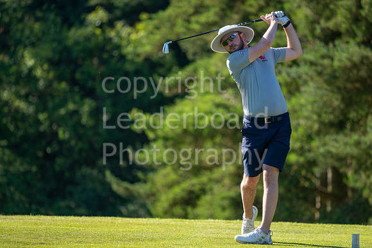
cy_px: 124
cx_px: 186
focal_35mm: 300
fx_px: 3101
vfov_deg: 4.6
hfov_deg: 6.9
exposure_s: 1/1000
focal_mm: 300
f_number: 4.5
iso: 250
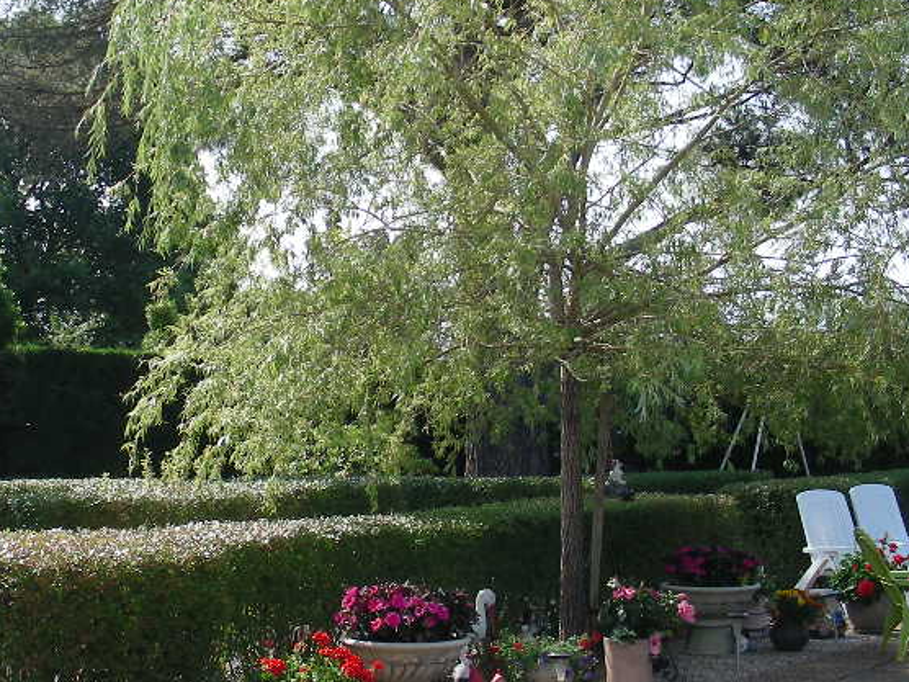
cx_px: 247
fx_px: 1838
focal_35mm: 70
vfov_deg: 21.0
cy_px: 316
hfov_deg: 27.5
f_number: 4
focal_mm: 6.3
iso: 50
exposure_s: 1/207
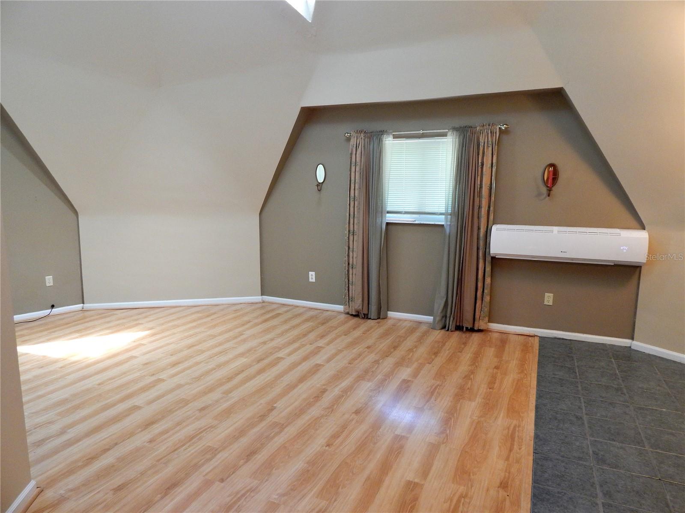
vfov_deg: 58.9
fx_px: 455
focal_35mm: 23
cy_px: 256
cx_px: 342
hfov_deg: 73.9
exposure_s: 1/30
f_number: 3
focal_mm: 4
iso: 250
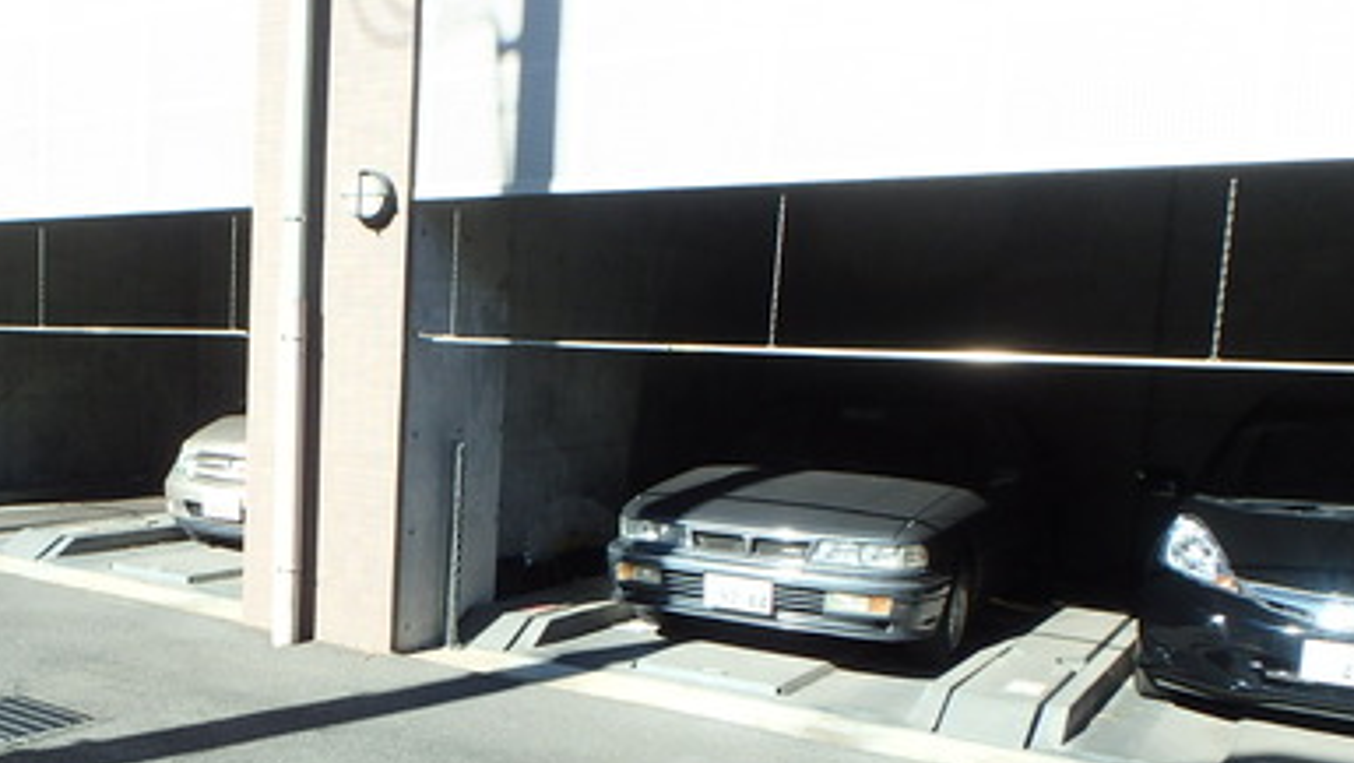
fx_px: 1365
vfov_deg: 30.8
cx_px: 253
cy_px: 559
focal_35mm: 38
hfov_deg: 49.4
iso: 125
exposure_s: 1/500
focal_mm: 3.7
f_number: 3.5
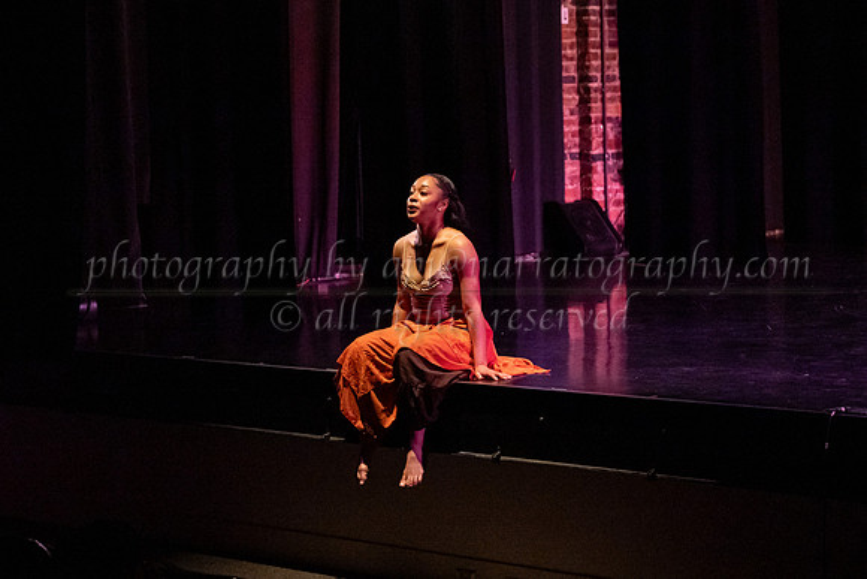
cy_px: 245
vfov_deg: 14.4
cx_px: 441
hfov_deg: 21.4
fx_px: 2291
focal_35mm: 95
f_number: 4
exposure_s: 1/400
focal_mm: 75
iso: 4000
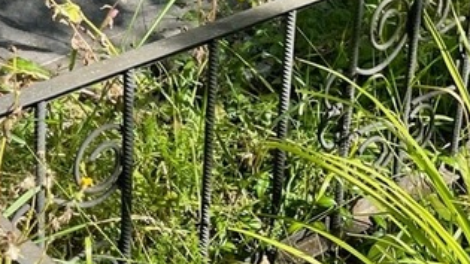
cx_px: -100
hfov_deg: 21.5
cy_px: -151
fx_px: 1146
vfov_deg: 12.4
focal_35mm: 92
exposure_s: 1/868
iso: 32
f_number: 1.6
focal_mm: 4.2
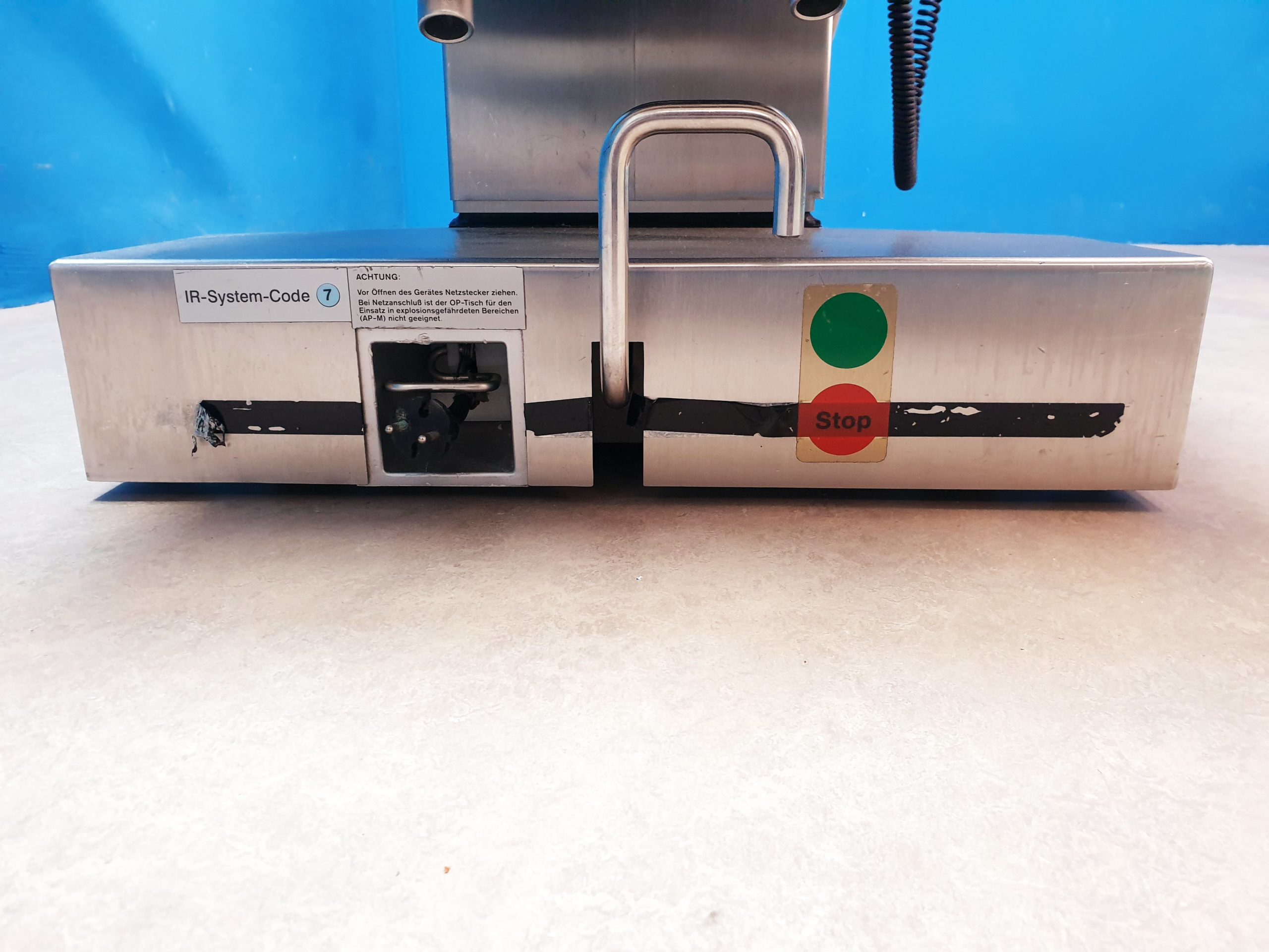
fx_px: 953
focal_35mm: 26
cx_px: 634
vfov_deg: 53.1
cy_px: 476
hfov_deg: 67.3
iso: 250
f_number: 2.4
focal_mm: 4.3
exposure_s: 1/25
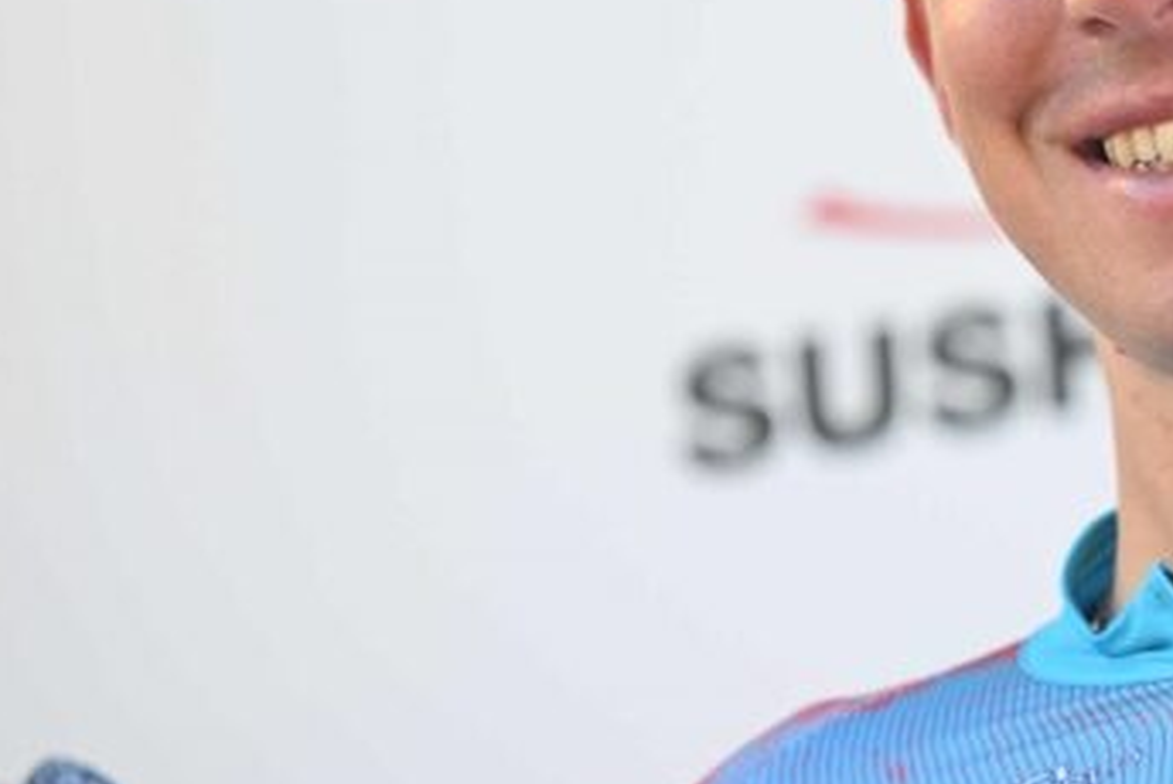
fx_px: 16011
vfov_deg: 2.8
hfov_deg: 4.2
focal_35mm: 491
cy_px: 349
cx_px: 1343
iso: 450
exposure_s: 1/800
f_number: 2.8
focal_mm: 165
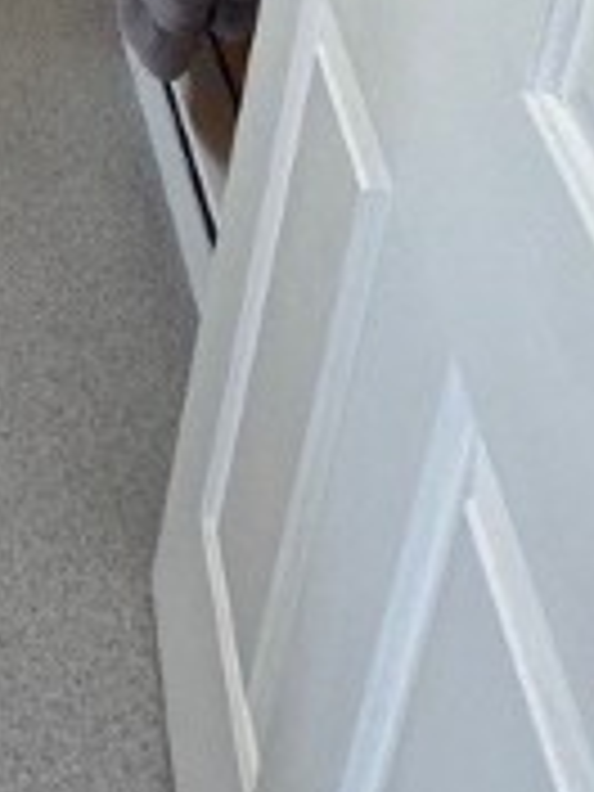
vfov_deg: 21.4
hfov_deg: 19.4
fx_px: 1396
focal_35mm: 61
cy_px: -616
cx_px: -410
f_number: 2.2
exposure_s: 1/60
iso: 250
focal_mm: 2.22
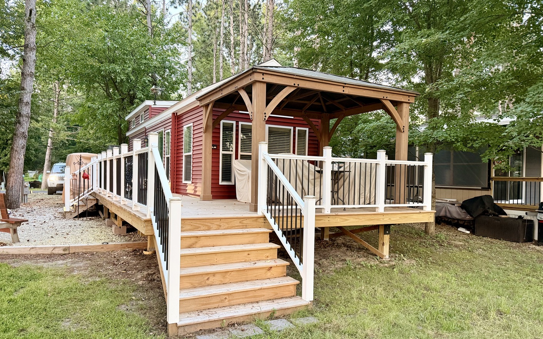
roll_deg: -0.7
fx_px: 385
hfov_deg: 70.4
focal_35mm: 26
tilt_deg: -1.3
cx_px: 271
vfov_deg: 47.6
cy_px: 180
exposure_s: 1/60
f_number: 1.78
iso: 400
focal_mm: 6.76
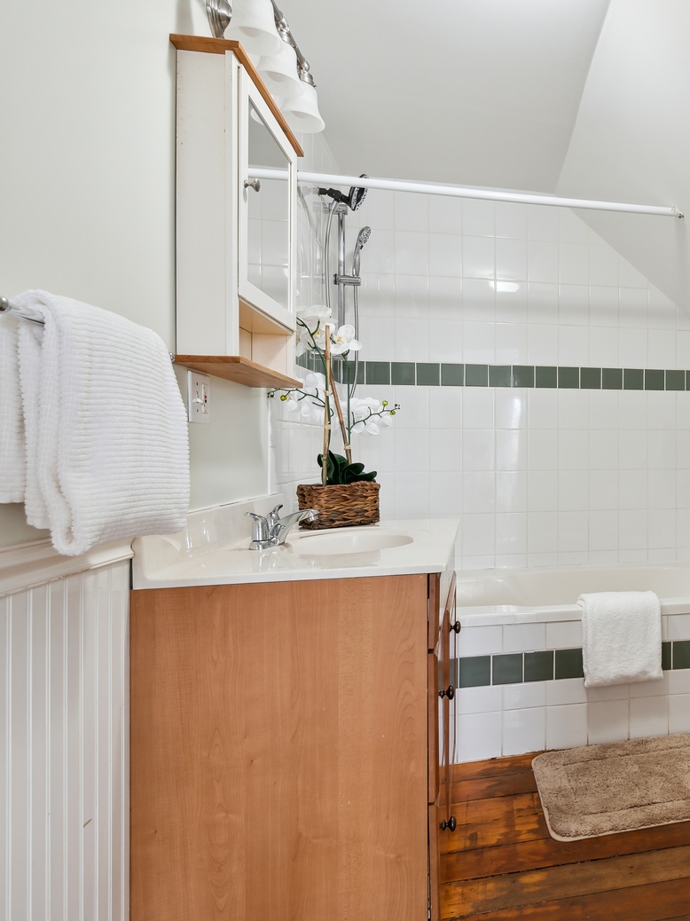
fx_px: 638
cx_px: 633
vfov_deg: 71.6
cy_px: 468
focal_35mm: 24
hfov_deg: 49.9
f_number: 8
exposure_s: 1/1.67
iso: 200
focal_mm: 16
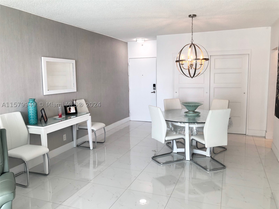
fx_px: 226
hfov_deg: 63.4
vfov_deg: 49.7
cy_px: 104
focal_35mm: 28
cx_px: 140
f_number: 1.8
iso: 50
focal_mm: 3.99
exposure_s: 1/120
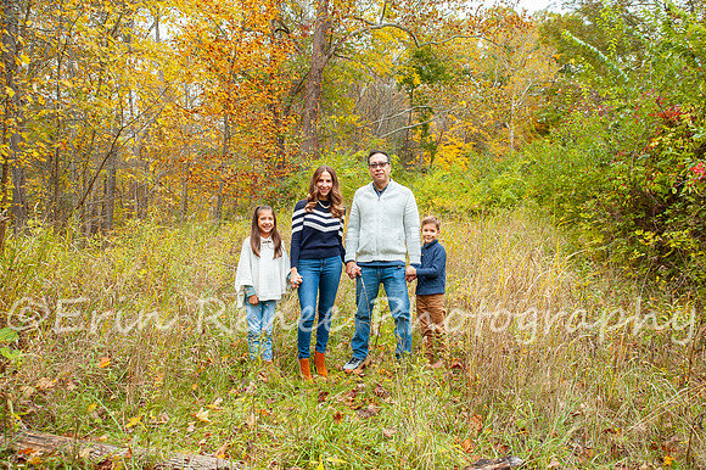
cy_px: 245
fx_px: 534
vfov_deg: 47.5
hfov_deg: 66.9
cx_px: 369
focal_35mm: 27
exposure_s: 1/160
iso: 400
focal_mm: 26
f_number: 4.5
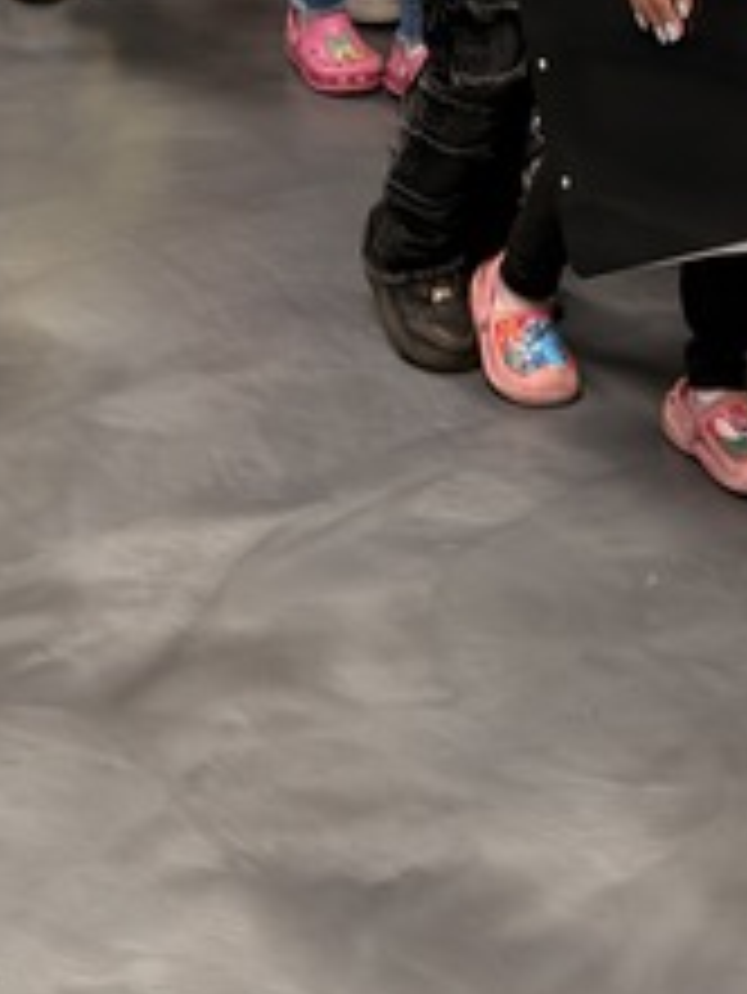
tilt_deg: -7.8
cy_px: -670
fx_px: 3191
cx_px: 459
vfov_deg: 15.7
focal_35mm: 111
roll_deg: -1.0
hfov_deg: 13.3
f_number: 1.78
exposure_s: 1/60
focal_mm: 6.76
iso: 200
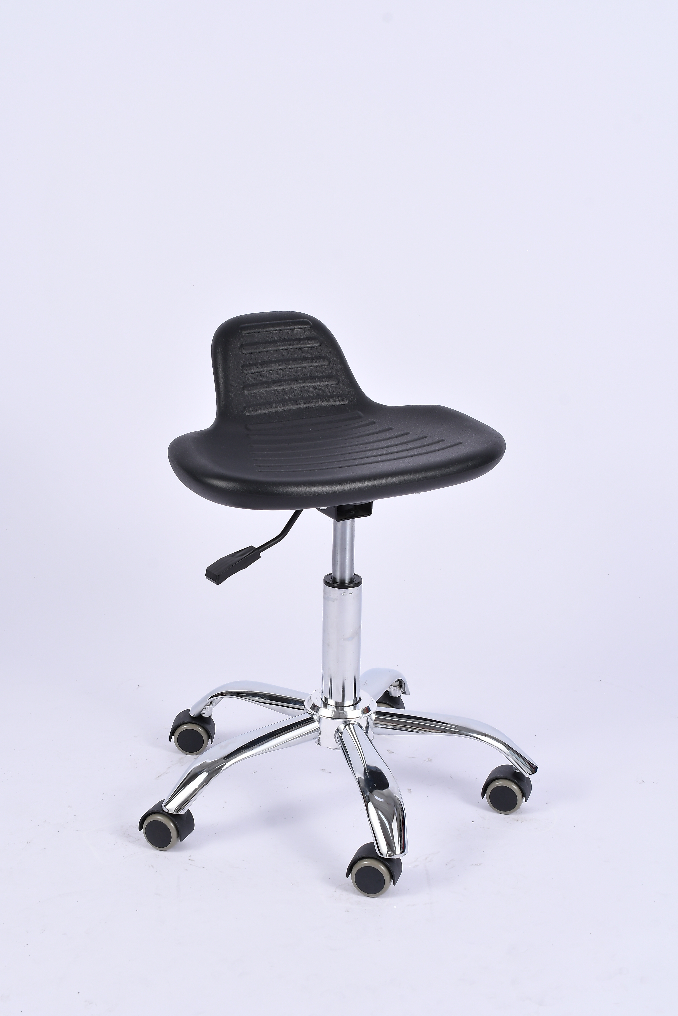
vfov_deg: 32.9
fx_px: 1723
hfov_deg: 22.3
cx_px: 335
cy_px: 507
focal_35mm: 61
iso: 100
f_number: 11
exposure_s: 1/100
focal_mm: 40
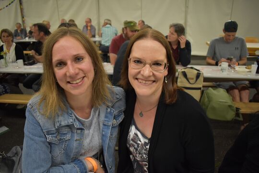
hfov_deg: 67.4
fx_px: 194
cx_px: 130
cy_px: 86
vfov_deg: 47.9
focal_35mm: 27
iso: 1600
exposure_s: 1/60
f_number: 3.5
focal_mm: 18
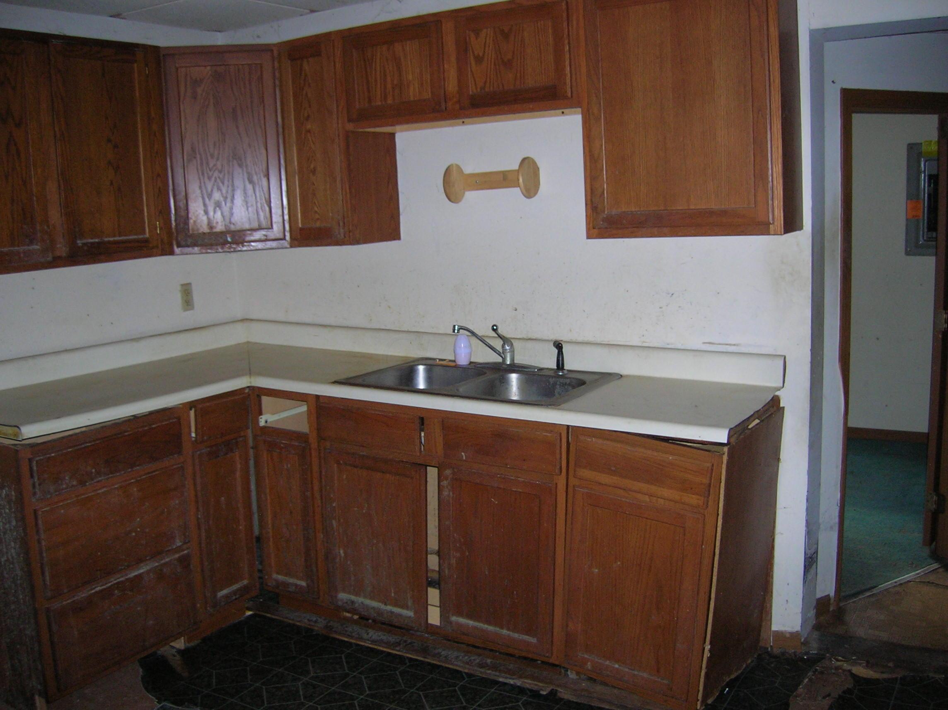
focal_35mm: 34
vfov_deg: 41.7
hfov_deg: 54.0
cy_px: 355
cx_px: 474
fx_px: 930
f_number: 2.9
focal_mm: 5.7
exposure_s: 1/60.1
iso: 113
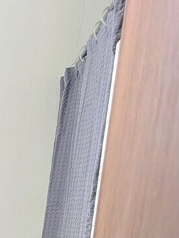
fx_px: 660
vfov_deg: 17.1
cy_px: 419
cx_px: -162
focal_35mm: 96
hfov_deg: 13.5
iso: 229
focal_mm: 6.9
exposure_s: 1/24
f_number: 1.68
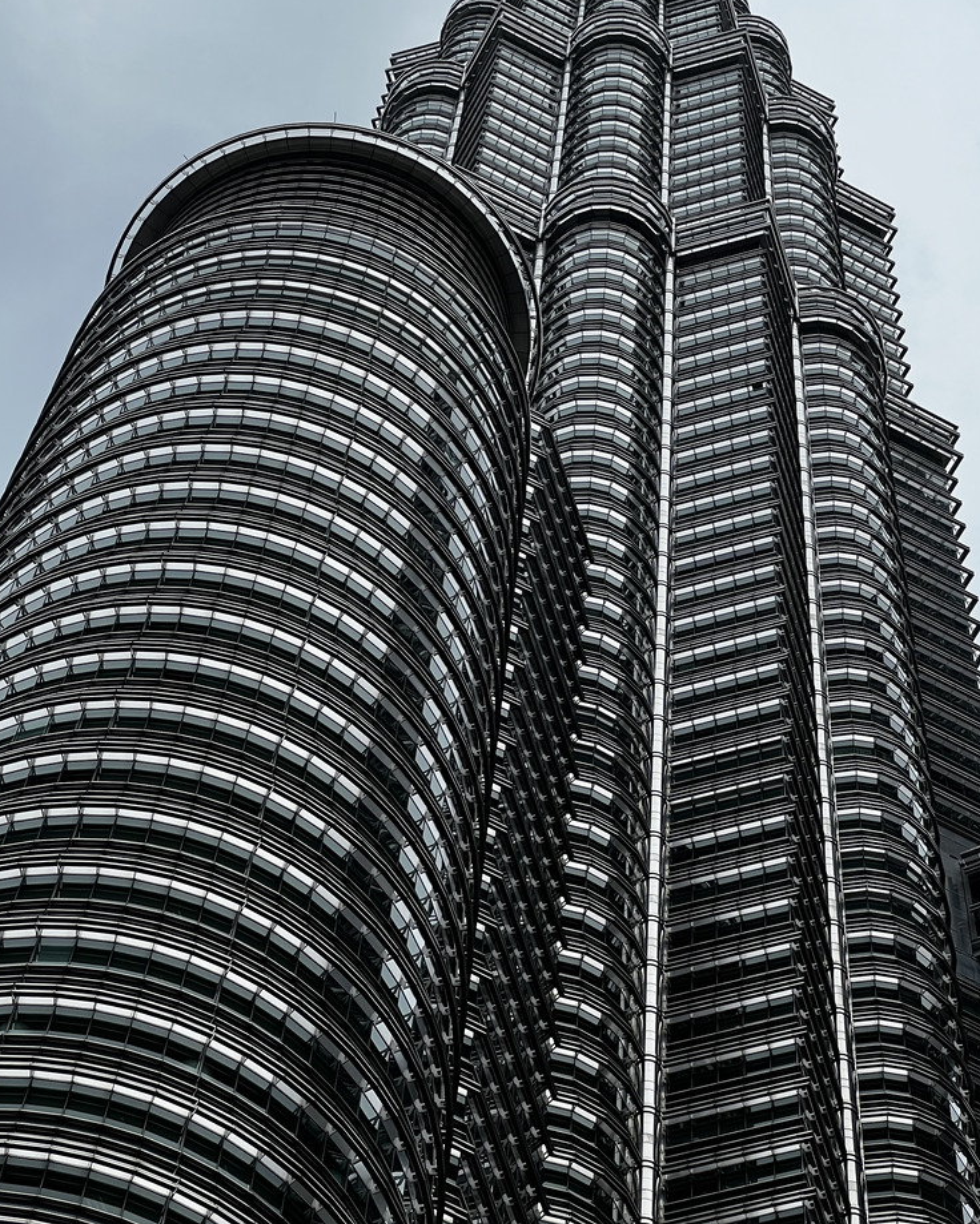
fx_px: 3553
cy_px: 471
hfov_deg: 15.7
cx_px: 541
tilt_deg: +67.7
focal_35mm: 98
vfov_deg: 19.5
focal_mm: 9
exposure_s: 1/612
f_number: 2.8
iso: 32
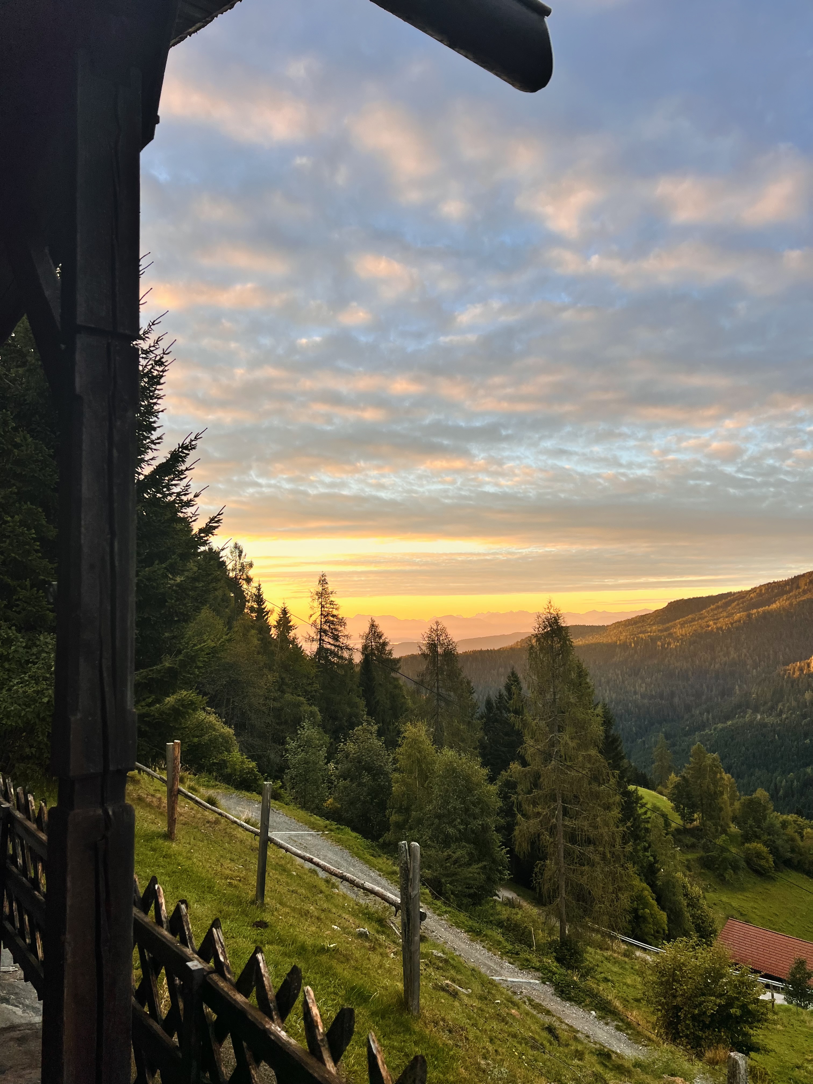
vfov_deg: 67.3
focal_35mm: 26
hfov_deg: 53.1
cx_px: 406
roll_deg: +0.9
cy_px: 542
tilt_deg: +6.3
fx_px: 814
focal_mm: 5.7
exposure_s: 1/407
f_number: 1.5
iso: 50
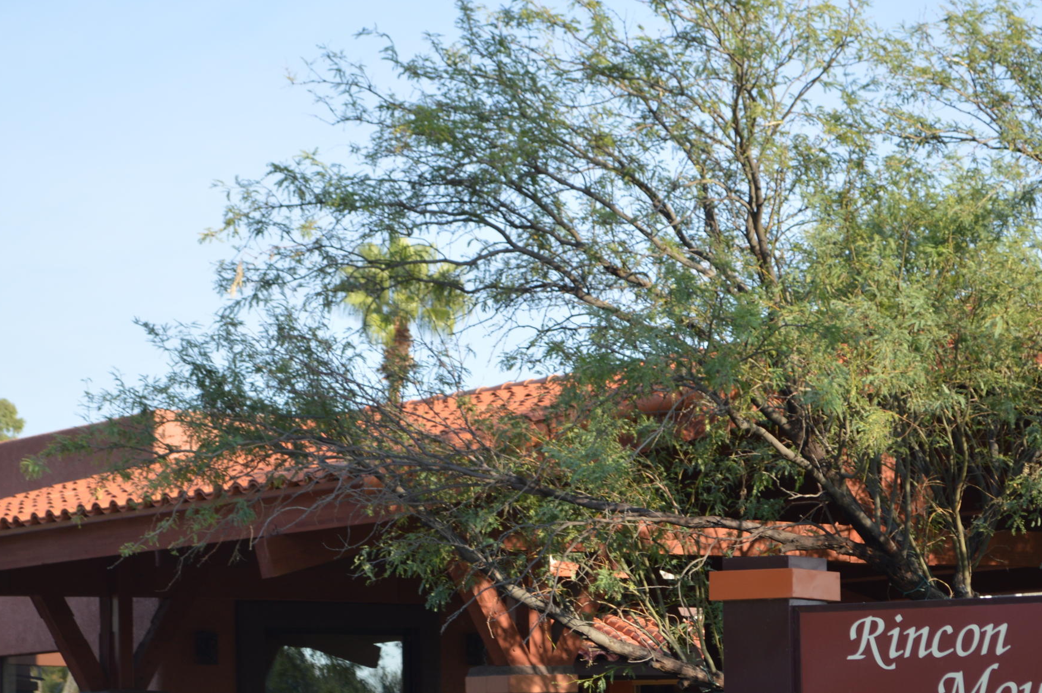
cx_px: 608
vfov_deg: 11.6
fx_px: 3412
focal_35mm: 118
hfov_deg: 17.4
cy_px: 528
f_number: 5.3
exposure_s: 1/200
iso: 100
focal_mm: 46
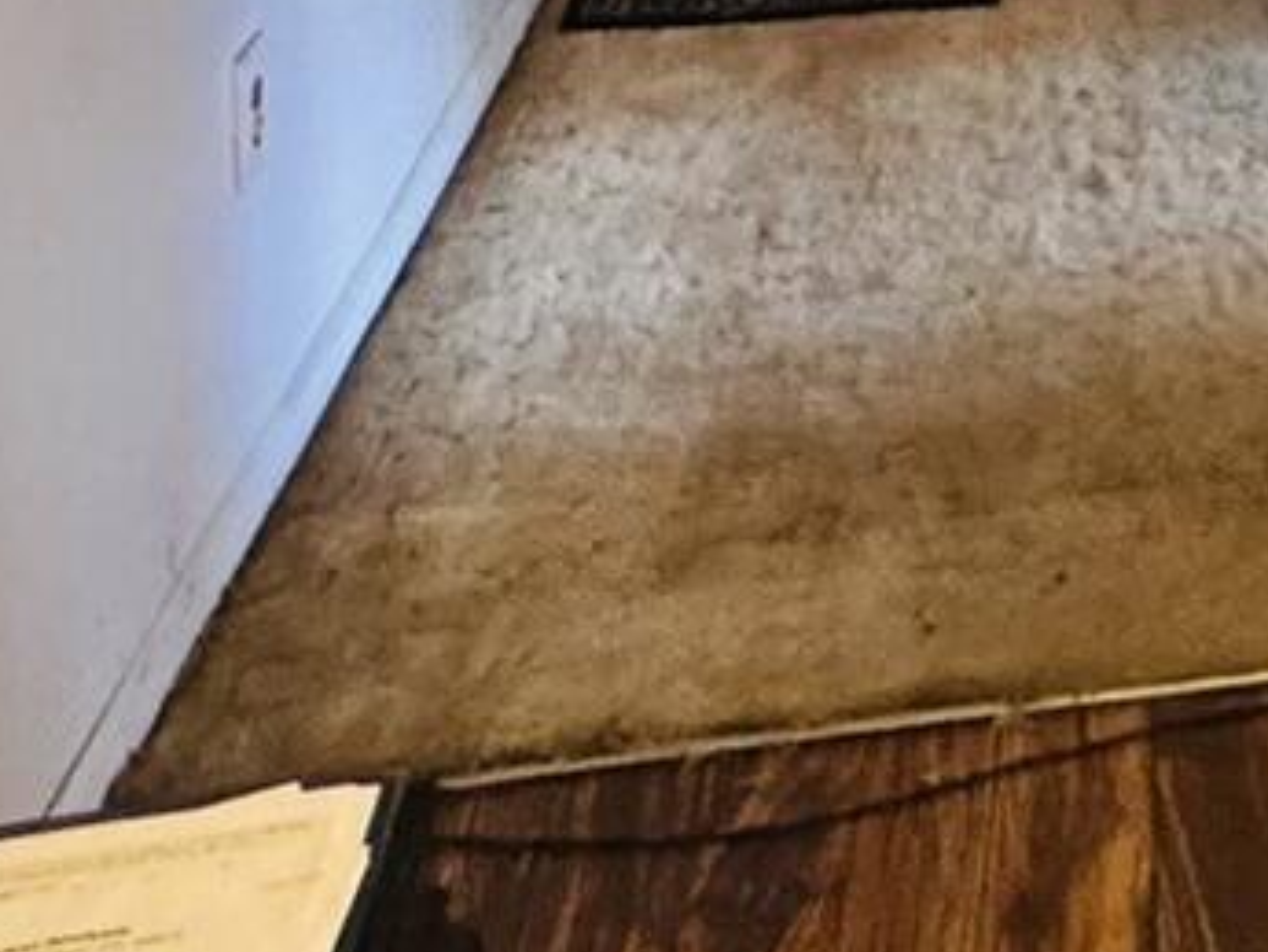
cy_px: -871
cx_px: 1915
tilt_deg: -5.6
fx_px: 3041
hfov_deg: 20.2
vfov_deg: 15.0
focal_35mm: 83
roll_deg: -0.6
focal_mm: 2.22
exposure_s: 1/60
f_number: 2.2
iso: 640
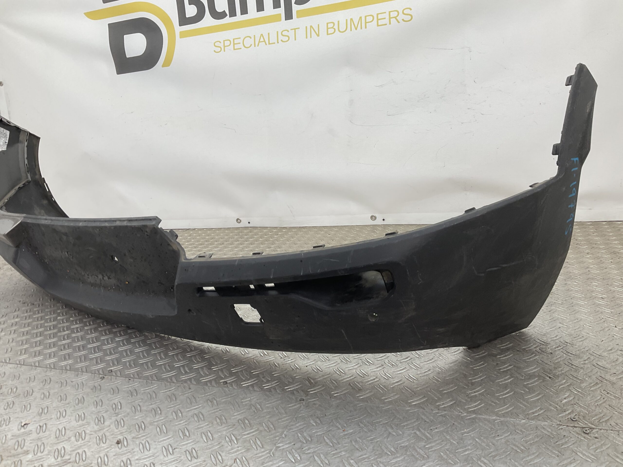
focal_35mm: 29
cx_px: 312
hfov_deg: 61.7
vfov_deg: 48.2
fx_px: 522
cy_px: 234
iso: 25
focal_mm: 3
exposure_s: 1/120
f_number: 1.8
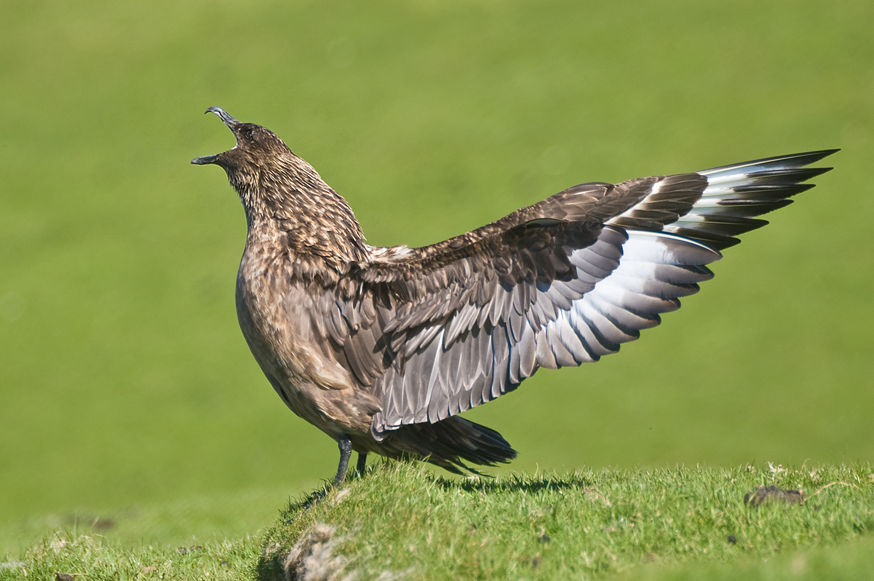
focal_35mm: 450
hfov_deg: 4.6
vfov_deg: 3.0
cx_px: 437
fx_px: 10915
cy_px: 290
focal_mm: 300
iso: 125
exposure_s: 1/500
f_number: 5.6
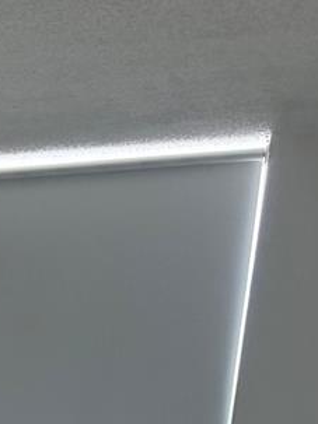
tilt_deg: -14.6
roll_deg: -4.1
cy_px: 817
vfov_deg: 15.6
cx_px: -220
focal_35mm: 103
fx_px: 1263
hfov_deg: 13.2
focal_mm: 5.96
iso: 80
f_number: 1.6
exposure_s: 1/189
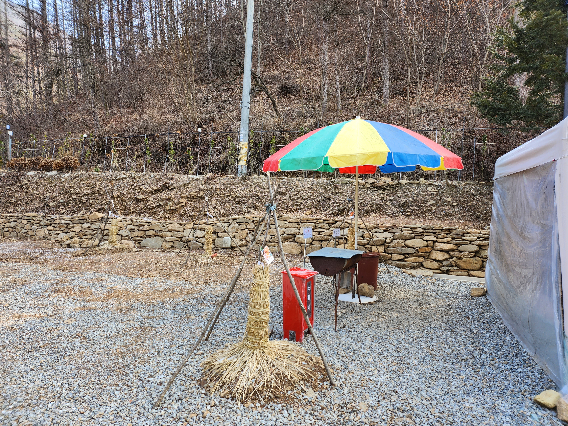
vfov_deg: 56.8
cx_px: 284
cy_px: 213
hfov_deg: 71.6
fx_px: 394
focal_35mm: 24
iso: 50
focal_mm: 5
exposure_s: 1/381
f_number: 1.8
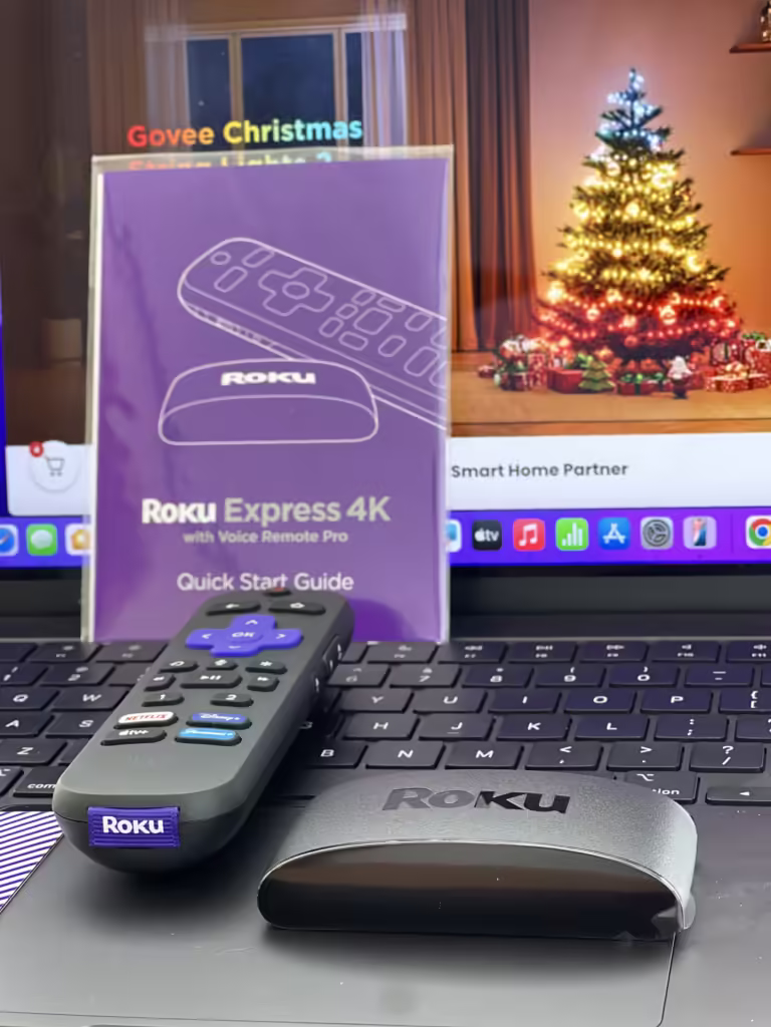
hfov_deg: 19.1
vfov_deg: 25.3
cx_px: 386
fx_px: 2287
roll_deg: +4.4
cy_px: 514
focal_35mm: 77
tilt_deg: -14.7
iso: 250
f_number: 2.8
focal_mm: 9
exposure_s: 1/78
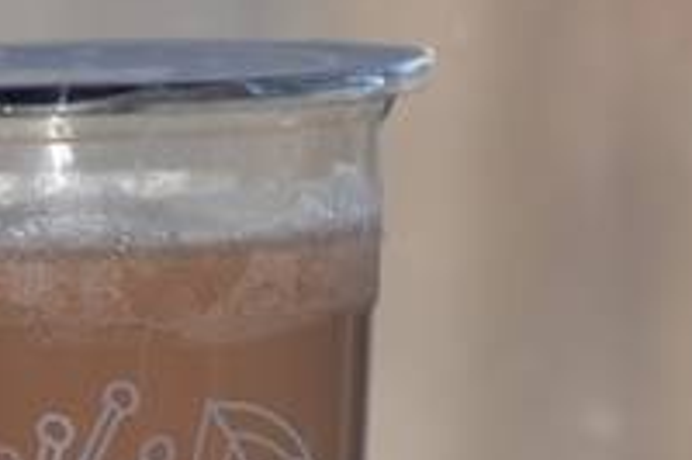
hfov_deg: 2.1
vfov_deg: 1.4
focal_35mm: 992
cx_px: 3
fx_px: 19052
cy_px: 744
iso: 100
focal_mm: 200
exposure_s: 1/60
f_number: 8
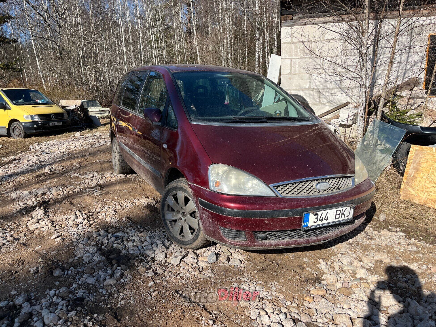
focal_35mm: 26
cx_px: 218
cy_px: 164
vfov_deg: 53.1
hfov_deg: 67.3
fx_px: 328
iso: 50
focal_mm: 5.1
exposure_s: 1/2899
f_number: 1.6
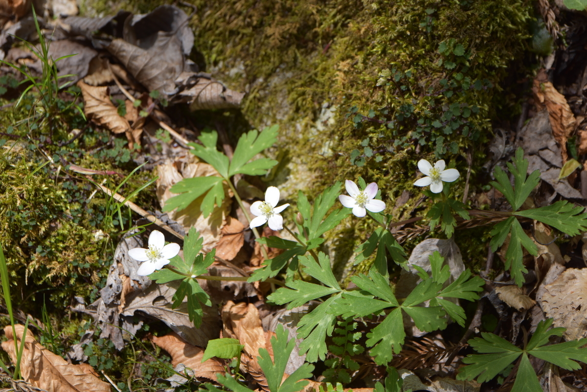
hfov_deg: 19.5
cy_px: 196
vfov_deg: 13.0
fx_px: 1712
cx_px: 294
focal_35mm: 105
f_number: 5
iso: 100
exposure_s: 1/400
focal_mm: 70
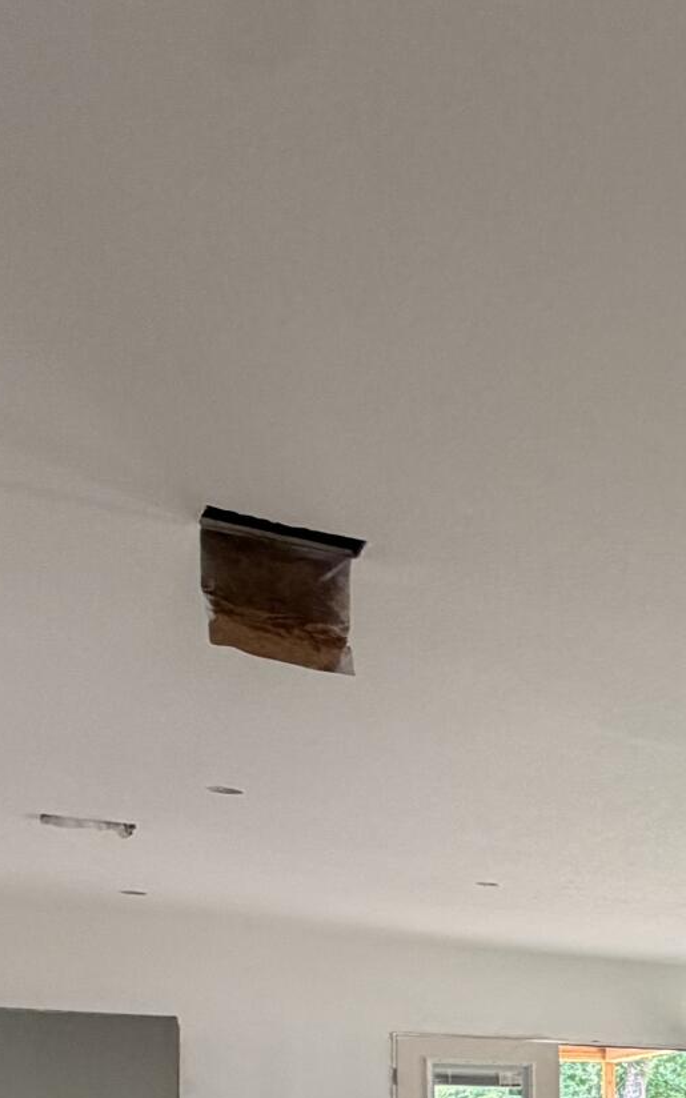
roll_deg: +0.9
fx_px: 1615
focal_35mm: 54
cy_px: 1177
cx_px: 1512
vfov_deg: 33.3
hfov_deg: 16.0
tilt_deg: +0.7
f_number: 2.2
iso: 100
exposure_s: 1/121
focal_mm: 2.22
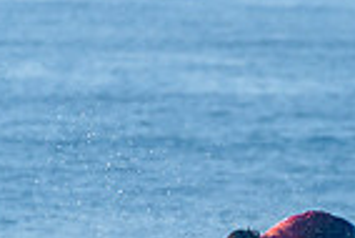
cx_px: 310
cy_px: 287
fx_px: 20097
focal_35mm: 2036
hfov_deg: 1.0
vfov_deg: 0.7
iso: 400
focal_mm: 500
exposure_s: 1/2000
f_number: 5.6
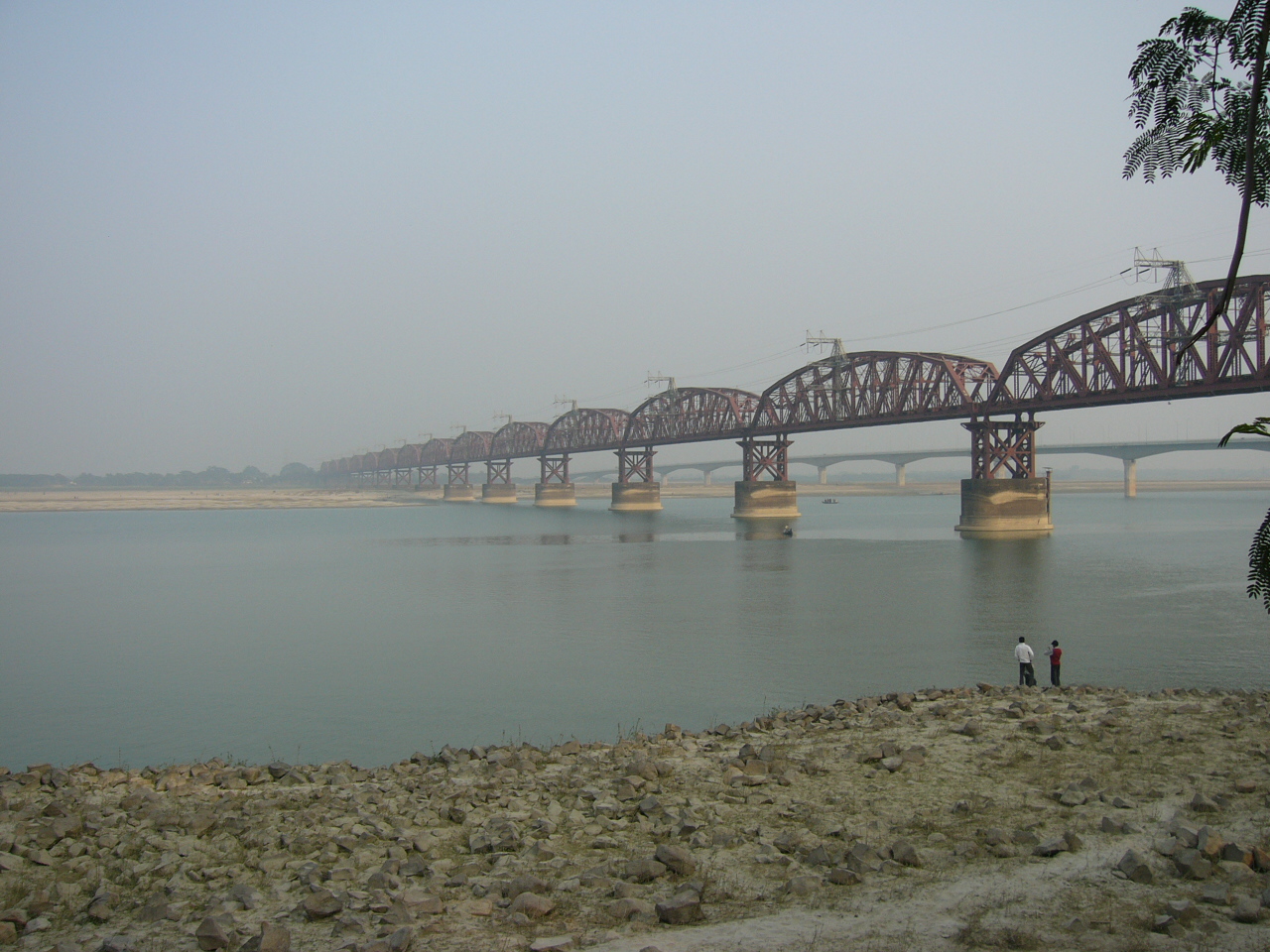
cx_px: 635
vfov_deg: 40.7
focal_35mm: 35
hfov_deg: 52.6
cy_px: 476
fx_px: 1284
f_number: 8
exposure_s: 1/80
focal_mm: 5.8
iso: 50
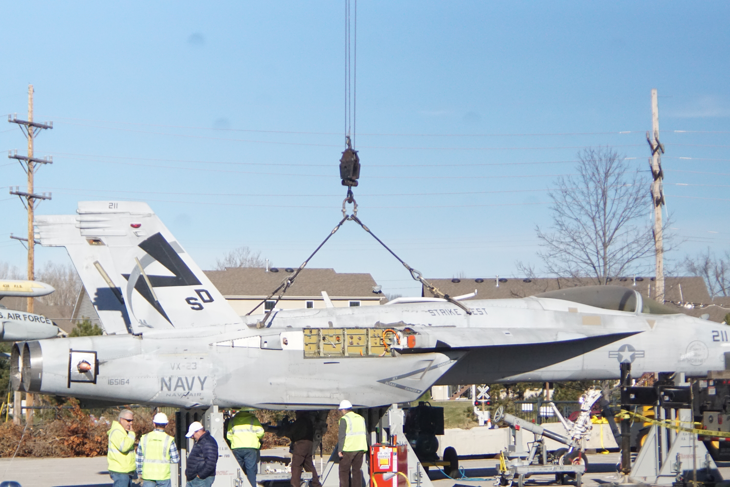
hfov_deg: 17.1
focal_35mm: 120
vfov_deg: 11.4
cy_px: 244
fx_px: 2433
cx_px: 365
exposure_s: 1/8000
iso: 3200
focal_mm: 80
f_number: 6.3
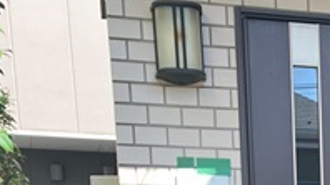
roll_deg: +0.1
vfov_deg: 8.6
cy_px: 548
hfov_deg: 17.0
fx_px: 1023
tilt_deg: -12.8
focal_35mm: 117
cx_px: 457
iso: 25
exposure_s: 1/121
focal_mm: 3.99
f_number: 1.8
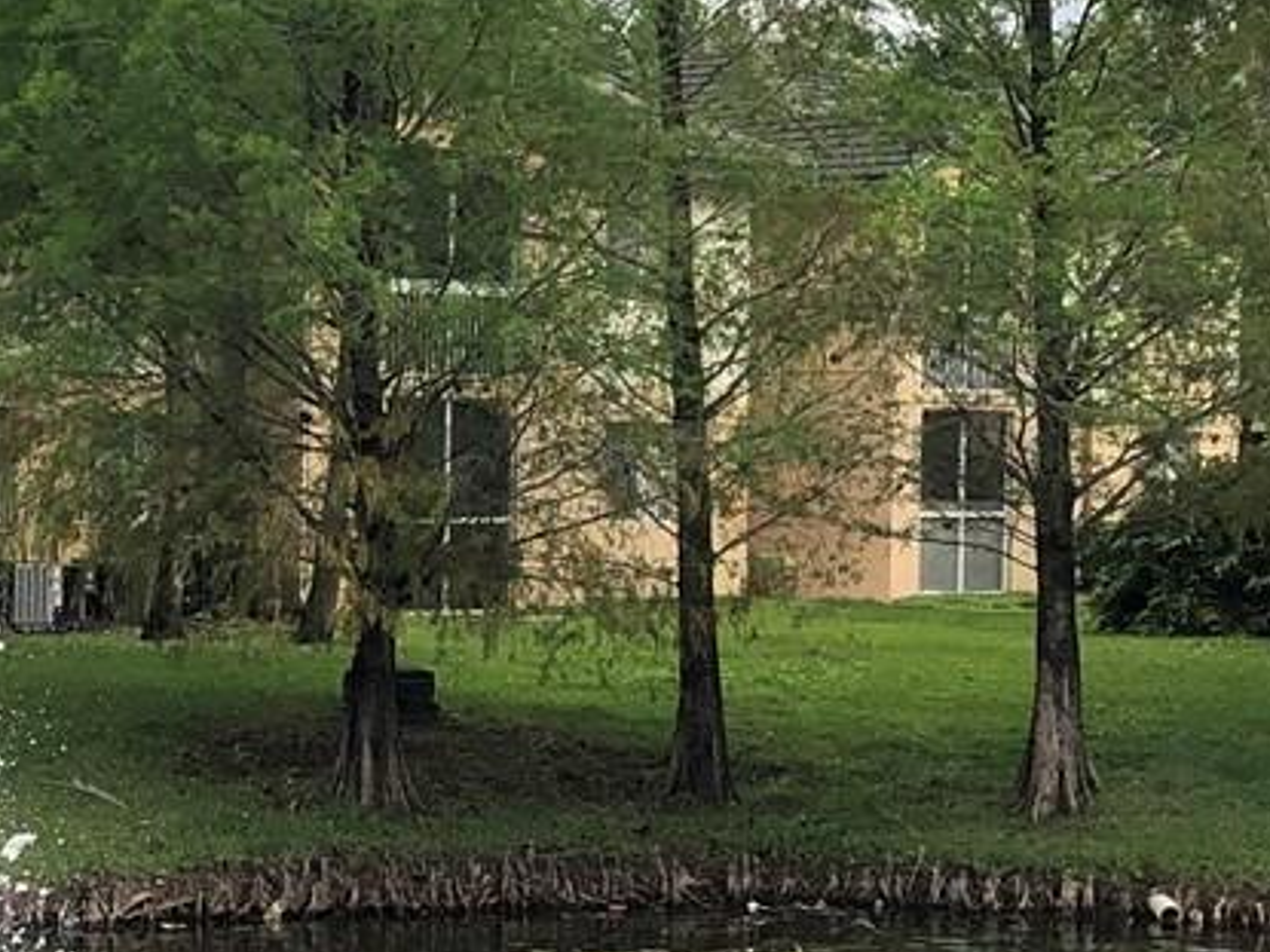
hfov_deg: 17.9
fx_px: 3961
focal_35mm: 108
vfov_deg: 13.7
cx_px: 116
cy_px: 634
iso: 20
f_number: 1.8
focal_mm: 3.99
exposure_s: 1/1333
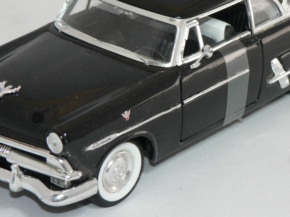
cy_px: 65
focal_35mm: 159
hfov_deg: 12.4
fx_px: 1332
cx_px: 147
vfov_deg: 9.3
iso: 80
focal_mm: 15.5
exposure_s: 1/60
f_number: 3.2
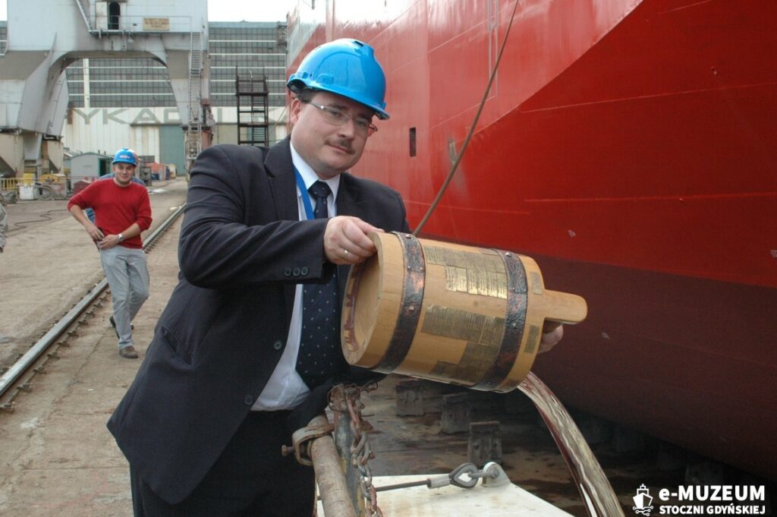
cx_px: 388
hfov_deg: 41.1
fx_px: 1035
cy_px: 258
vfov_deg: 28.0
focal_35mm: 48
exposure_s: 1/160
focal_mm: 32
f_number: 14
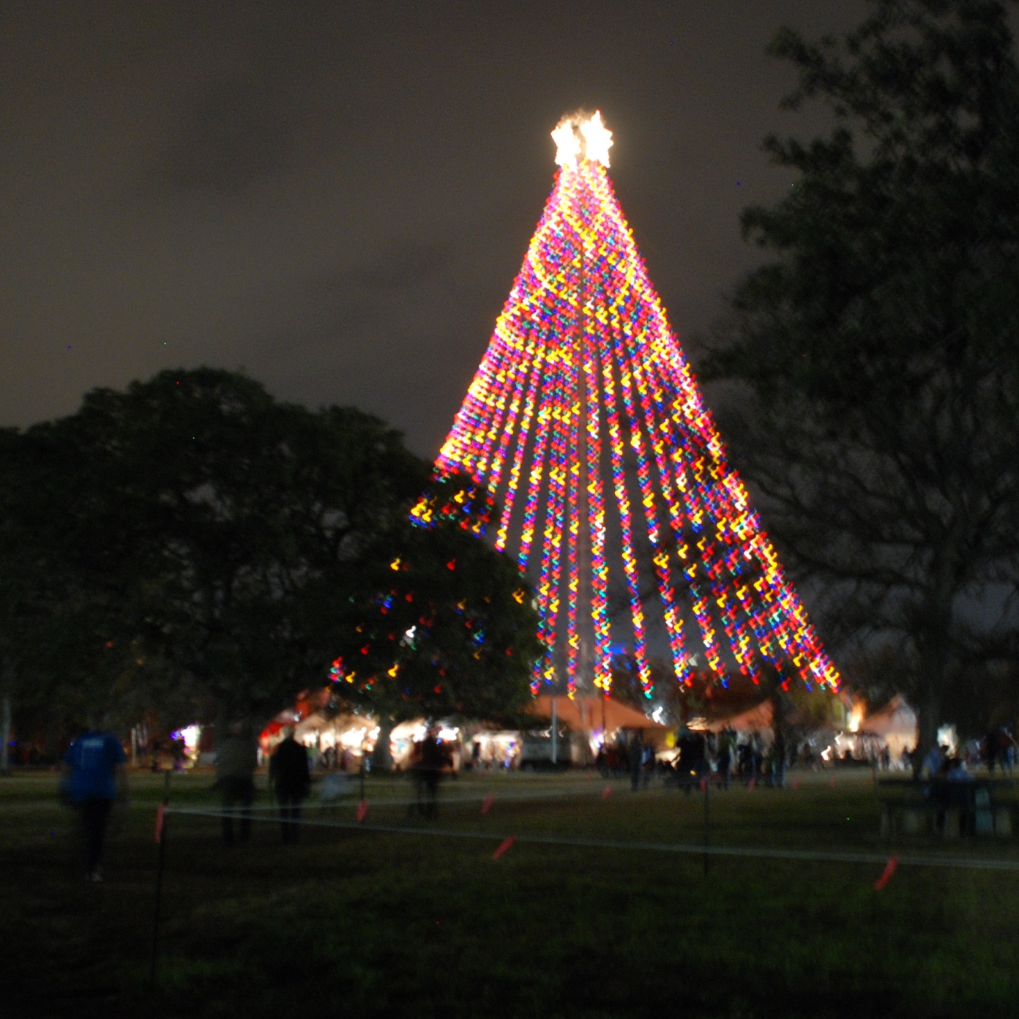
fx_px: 1832
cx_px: 614
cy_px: 575
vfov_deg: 31.1
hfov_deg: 31.0
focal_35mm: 55
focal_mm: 20
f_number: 3.8
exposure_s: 1/1.3
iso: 400
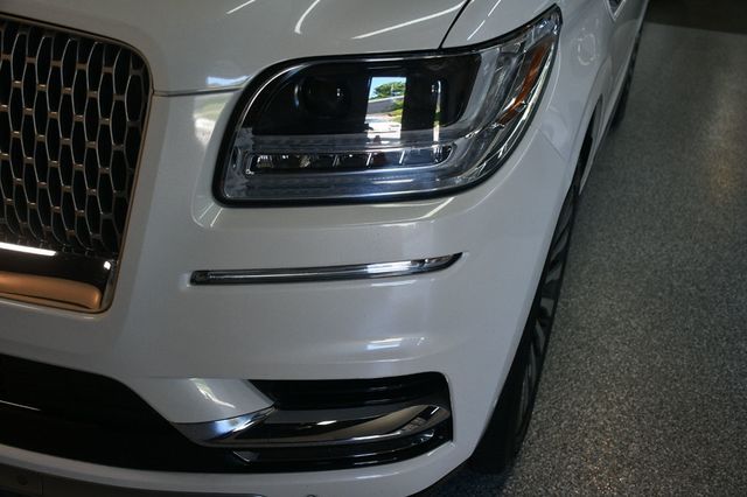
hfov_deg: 49.6
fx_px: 809
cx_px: 374
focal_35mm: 39
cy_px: 248
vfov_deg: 34.2
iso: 720
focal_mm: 26
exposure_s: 1/250
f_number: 3.8
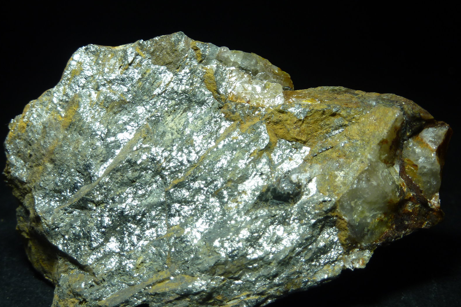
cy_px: 174
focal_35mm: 62
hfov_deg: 32.4
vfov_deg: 21.9
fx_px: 794
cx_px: 229
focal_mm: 9.7
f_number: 3.9
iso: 100
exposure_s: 1/40
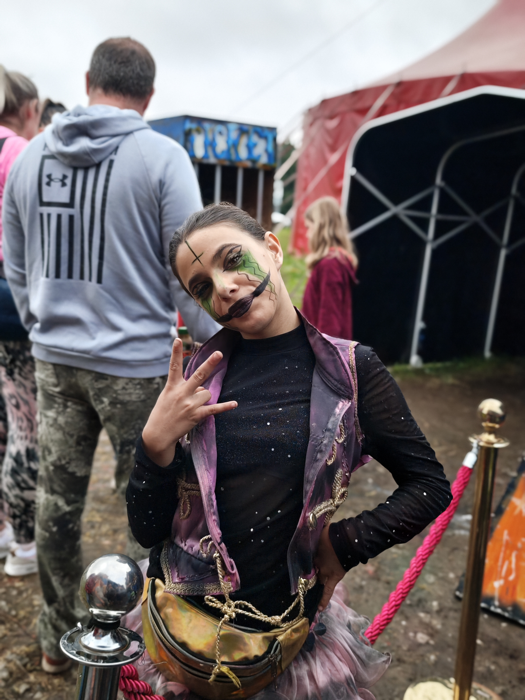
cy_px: 350
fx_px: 708
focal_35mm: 35
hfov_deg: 40.7
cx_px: 262
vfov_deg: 52.6
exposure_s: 1/630
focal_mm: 8.72
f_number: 1.63
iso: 50
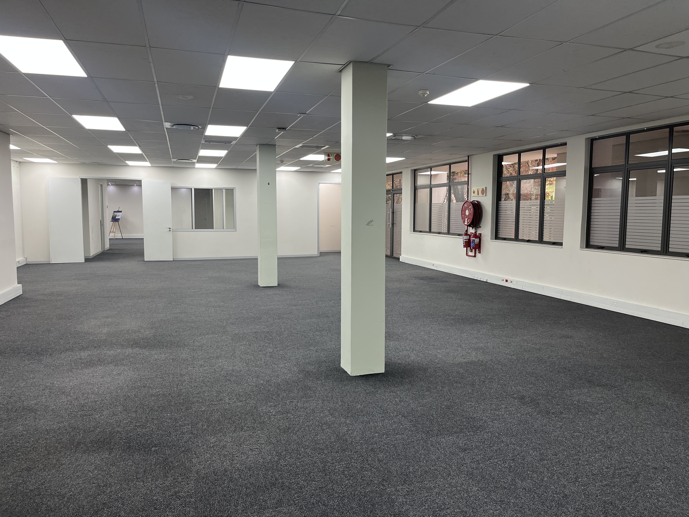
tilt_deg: -6.3
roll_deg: -0.7
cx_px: 344
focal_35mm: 26
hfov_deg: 67.3
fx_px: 518
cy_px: 258
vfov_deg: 53.1
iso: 125
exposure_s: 1/100
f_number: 1.6
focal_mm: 5.1
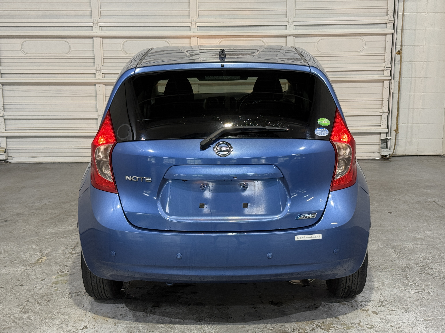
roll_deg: -0.1
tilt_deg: -11.4
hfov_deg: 39.7
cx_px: 222
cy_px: 166
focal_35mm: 48
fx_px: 617
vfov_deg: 30.3
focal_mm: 6.76
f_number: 1.78
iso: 125
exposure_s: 1/60
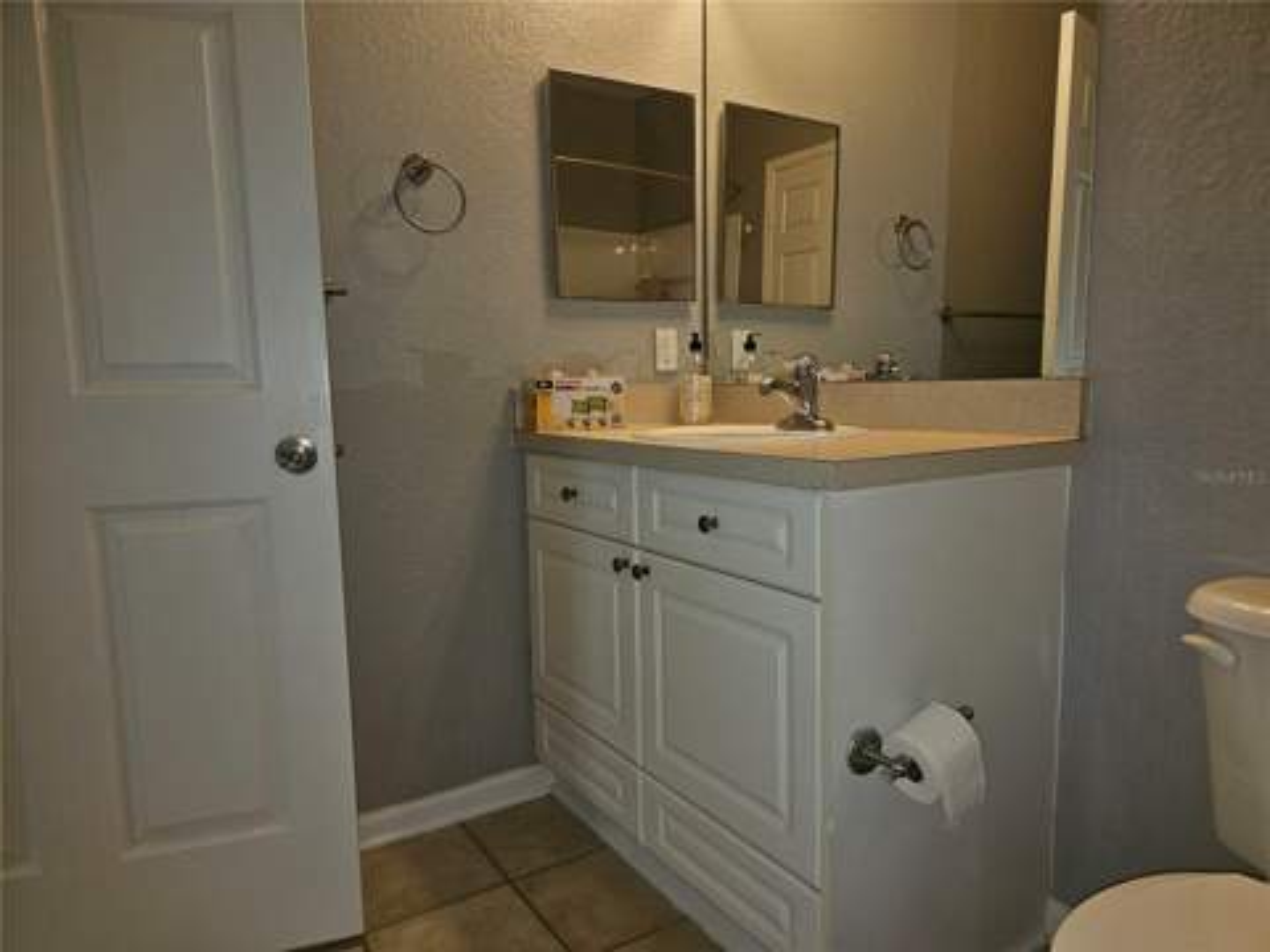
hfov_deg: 73.9
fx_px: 844
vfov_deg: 58.9
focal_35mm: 23
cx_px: 635
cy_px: 476
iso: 100
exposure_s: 1/40
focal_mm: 6.3
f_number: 1.7
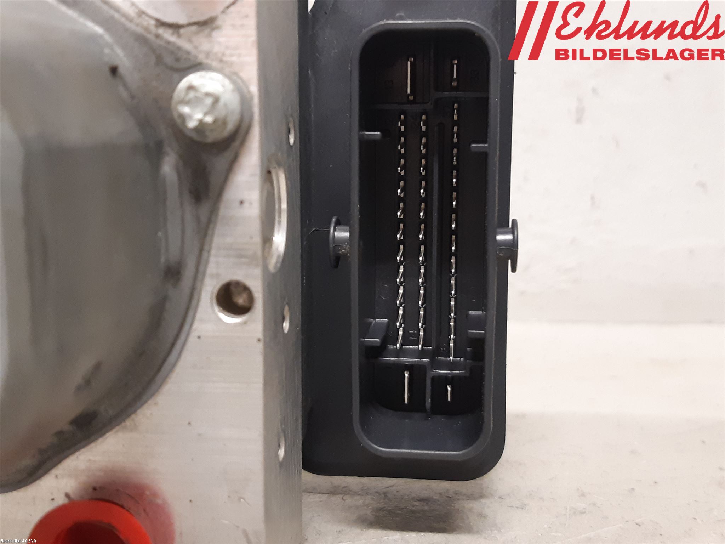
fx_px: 545
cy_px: 272
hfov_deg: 67.3
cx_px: 362
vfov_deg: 53.1
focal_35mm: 26
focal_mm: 3.93
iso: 200
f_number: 1.7
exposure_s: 1/25
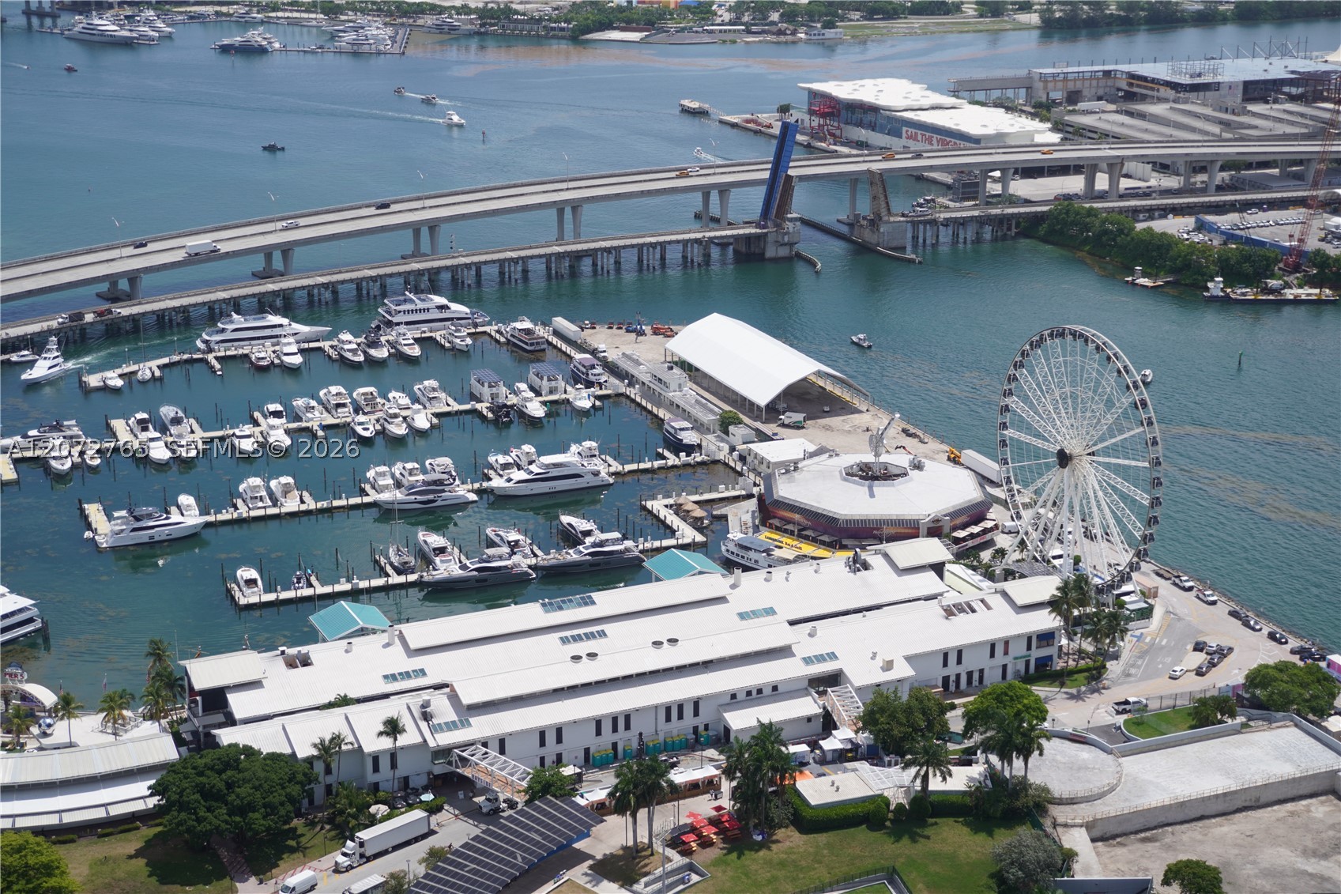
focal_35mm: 56
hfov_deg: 35.9
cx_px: 670
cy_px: 447
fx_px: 2067
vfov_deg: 24.4
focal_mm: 37
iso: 100
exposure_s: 1/1000
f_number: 5.6
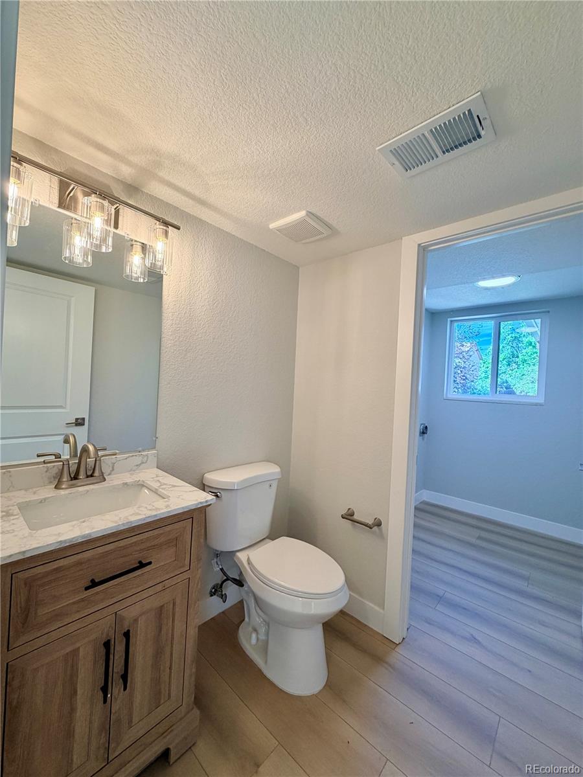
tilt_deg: -0.3
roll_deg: -2.7
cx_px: 292
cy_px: 388
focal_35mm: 14
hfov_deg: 85.7
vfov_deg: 102.1
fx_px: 314
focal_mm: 2.22
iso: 125
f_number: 2.2
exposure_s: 1/120
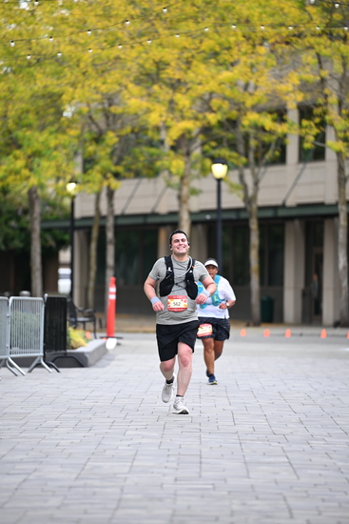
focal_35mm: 200
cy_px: 262
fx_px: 2906
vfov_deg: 10.3
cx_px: 174
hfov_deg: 6.9
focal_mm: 200
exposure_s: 1/1600
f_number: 2.8
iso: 640
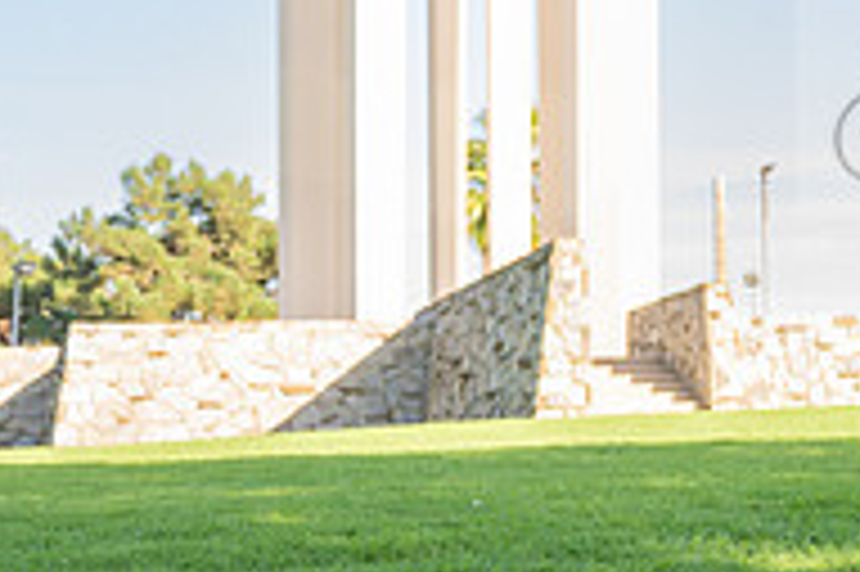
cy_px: 182
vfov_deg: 16.0
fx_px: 2029
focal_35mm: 85
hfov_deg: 20.3
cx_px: 1311
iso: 200
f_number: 3.5
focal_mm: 24
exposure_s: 1/500
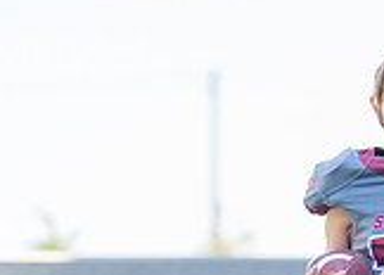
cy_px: 384
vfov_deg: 7.5
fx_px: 2063
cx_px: 441
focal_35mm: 189
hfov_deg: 10.5
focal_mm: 50
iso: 100
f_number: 1.2
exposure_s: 1/1600
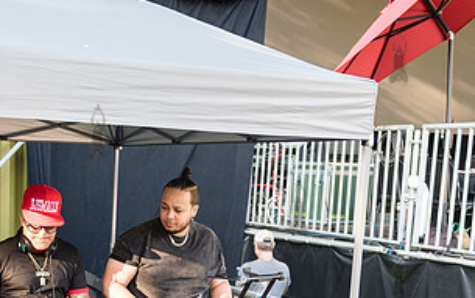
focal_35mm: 60
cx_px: 97
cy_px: 282
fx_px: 777
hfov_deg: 33.0
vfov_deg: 21.1
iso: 500
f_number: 3.2
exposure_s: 1/100
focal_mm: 31
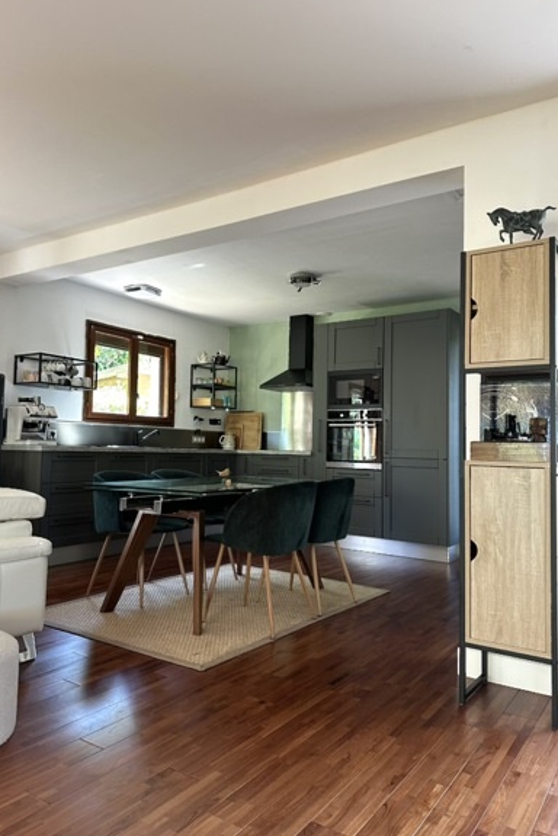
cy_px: 415
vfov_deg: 69.4
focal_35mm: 26
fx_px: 604
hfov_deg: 49.4
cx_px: 246
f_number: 1.78
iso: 250
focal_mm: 6.86
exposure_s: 1/108
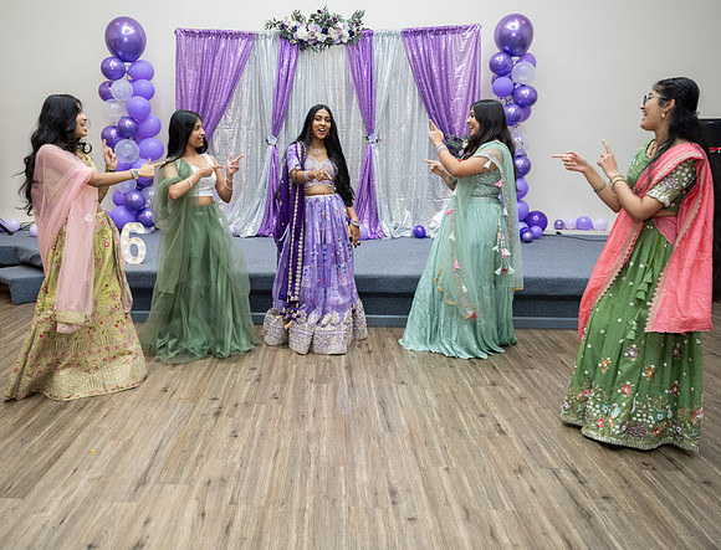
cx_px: 308
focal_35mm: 30
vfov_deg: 47.9
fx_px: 620
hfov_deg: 60.1
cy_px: 275
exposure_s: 1/160
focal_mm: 26.5
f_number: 3.5
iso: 1000
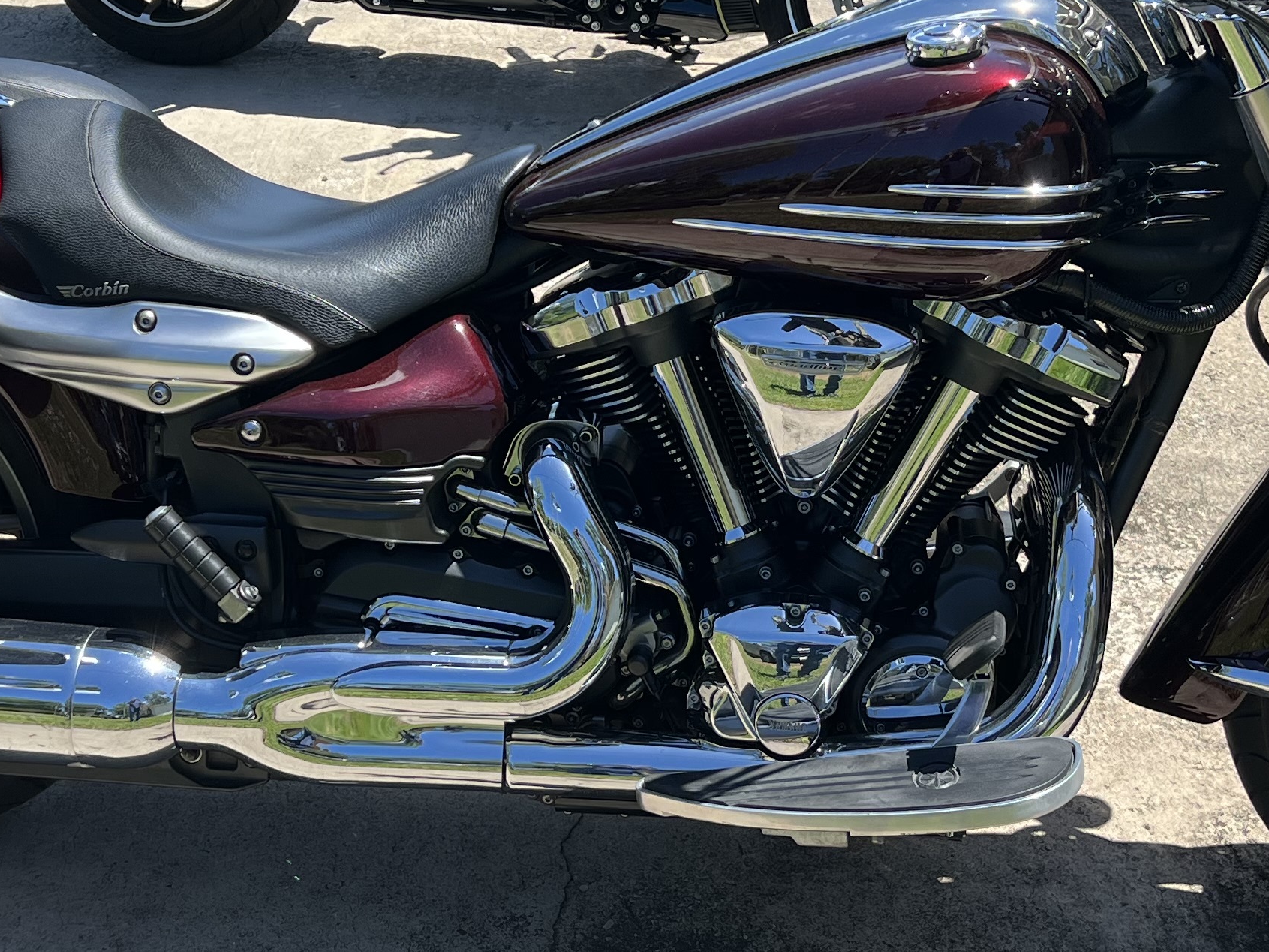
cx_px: 640
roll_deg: -2.6
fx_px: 2273
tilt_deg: -26.9
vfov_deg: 23.6
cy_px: 396
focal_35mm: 62
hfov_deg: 31.2
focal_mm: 5.7
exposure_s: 1/2208
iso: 50
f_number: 1.5
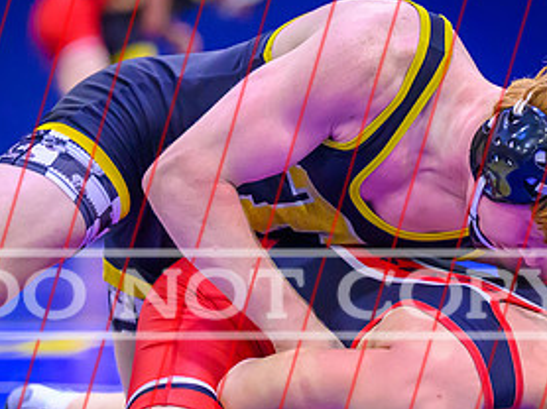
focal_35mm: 321
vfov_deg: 4.6
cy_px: 354
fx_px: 5068
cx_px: 435
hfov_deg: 6.2
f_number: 2.8
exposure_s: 1/640
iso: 5000
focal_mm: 120
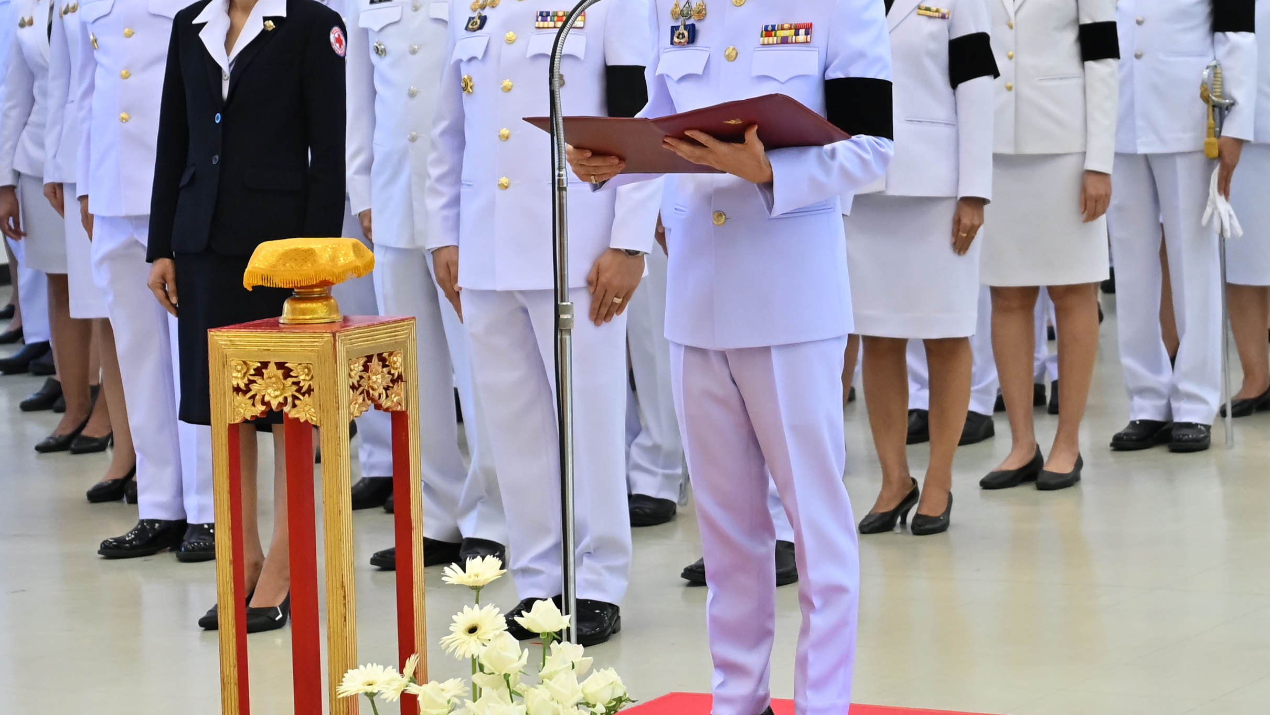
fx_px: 4142
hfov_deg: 17.4
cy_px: 77
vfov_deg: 9.8
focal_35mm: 123
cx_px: 784
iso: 1600
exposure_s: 1/400
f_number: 4
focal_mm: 47
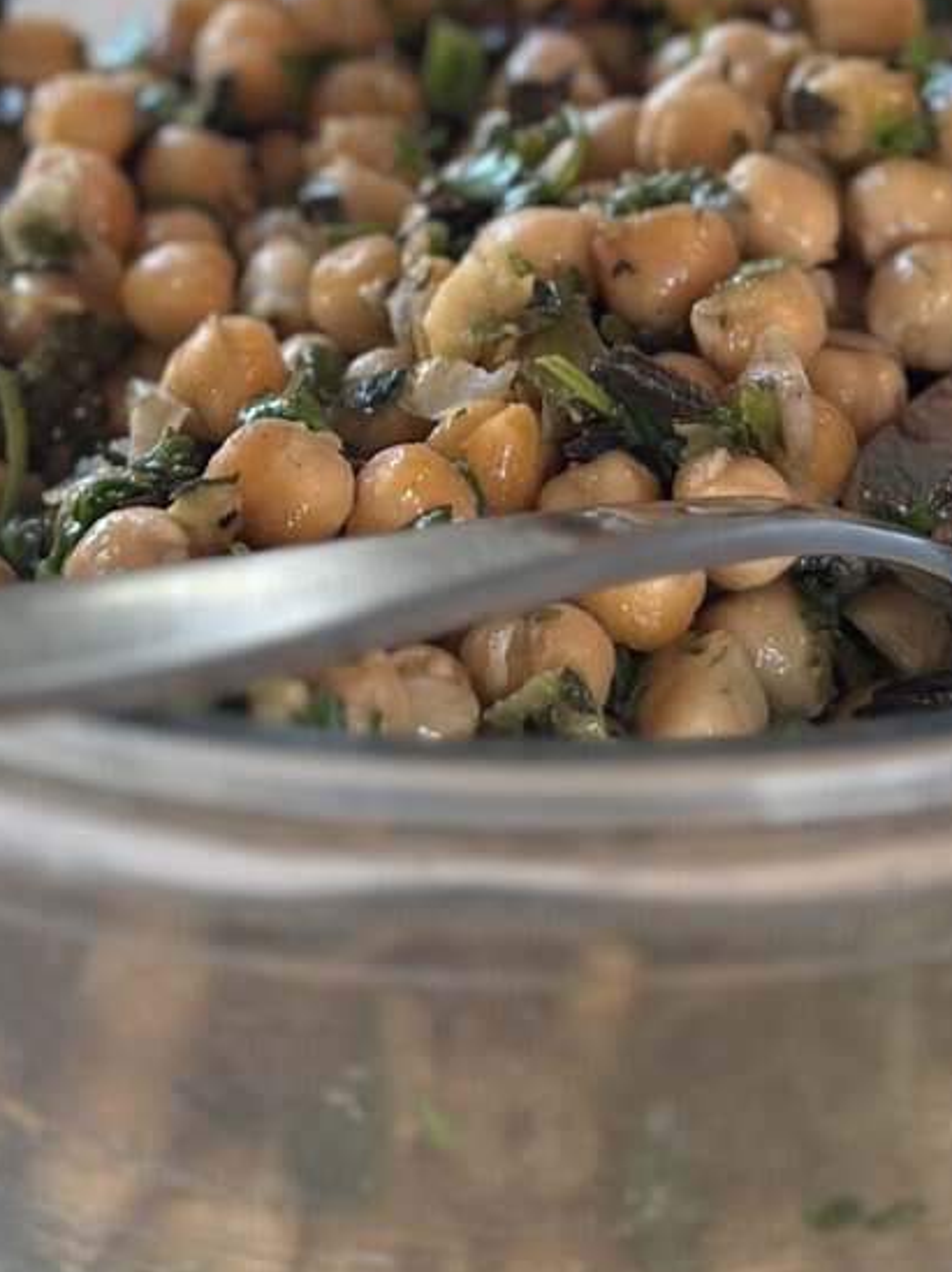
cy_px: -185
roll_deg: -0.2
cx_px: 561
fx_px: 5140
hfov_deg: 10.6
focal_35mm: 140
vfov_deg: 13.8
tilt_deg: -31.5
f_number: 1.78
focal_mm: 6.86
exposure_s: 1/60
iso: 125
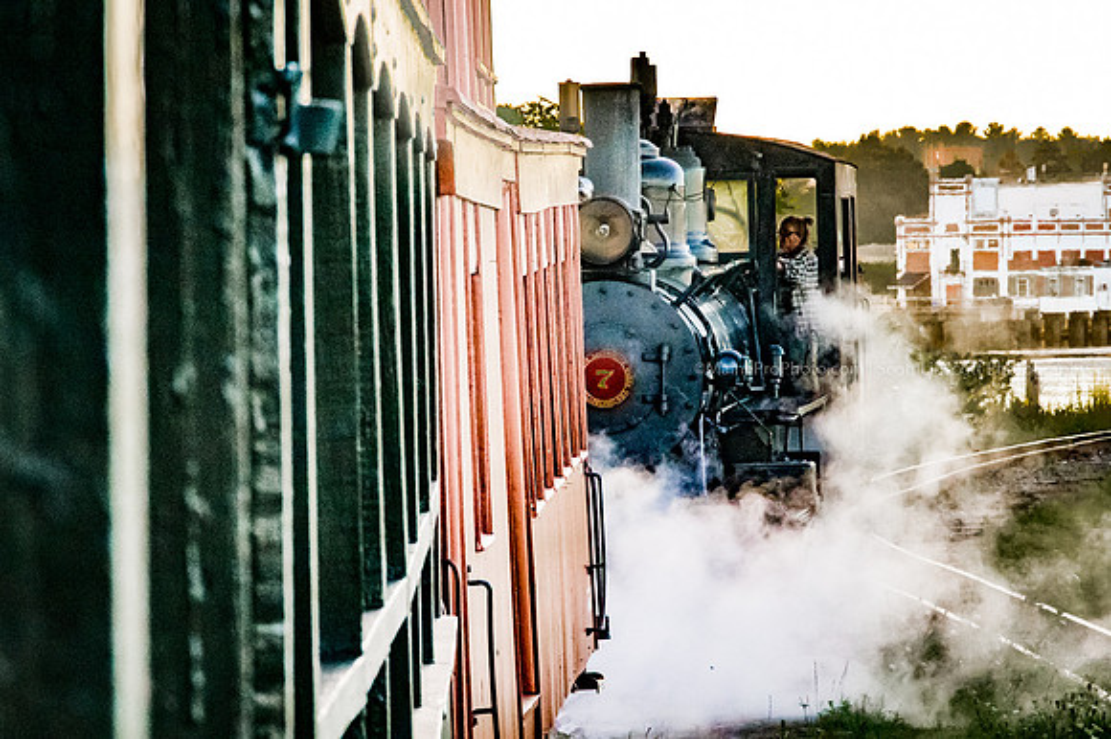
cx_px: 556
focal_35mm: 241
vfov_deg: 5.7
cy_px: 370
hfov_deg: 8.5
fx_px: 7441
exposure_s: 1/1000
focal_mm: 150
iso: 8000
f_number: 16
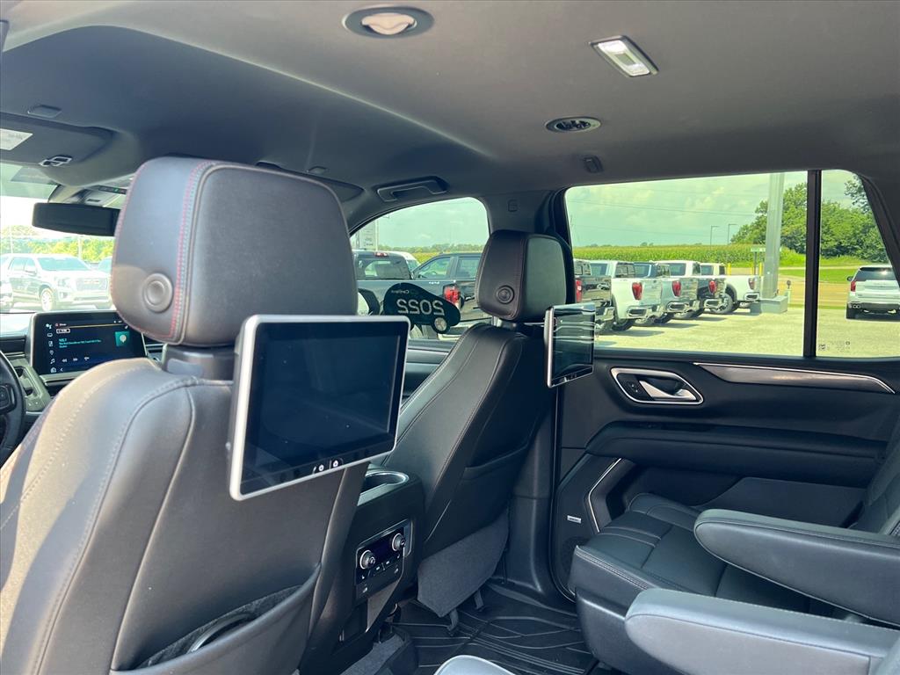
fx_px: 676
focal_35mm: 26
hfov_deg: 67.3
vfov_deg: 53.1
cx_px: 450
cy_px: 338
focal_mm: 5.7
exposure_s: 1/121
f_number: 1.5
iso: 100
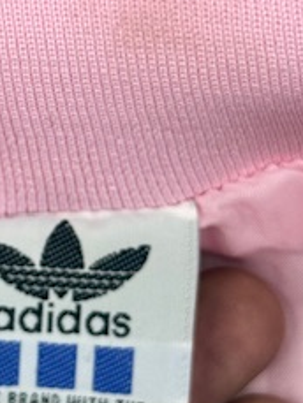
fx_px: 1562
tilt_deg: -60.2
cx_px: 26
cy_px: 141
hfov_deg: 11.0
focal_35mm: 134
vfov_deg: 14.7
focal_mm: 6.76
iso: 50
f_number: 1.78
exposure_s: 1/183
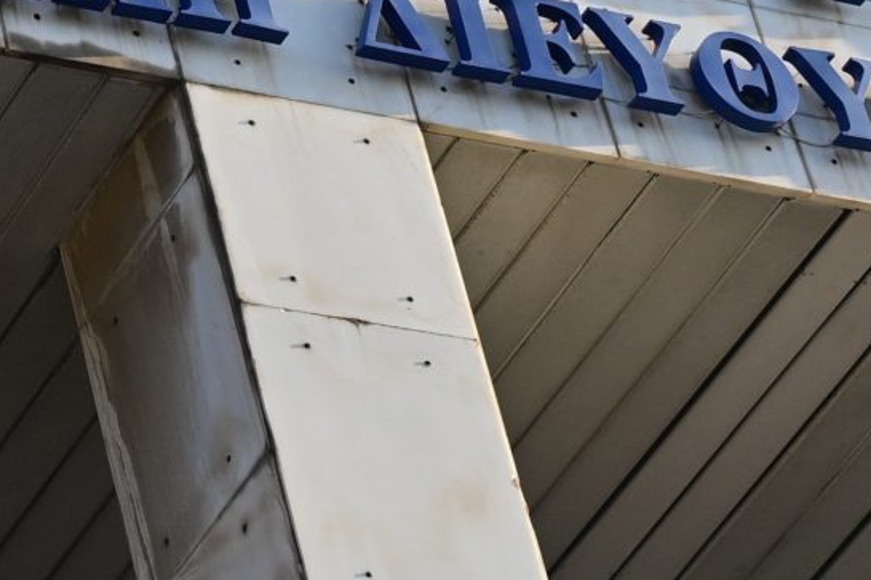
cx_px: 34
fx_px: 6022
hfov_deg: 8.2
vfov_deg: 5.4
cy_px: -536
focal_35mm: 249
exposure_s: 1/320
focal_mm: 53
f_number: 6.3
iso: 200
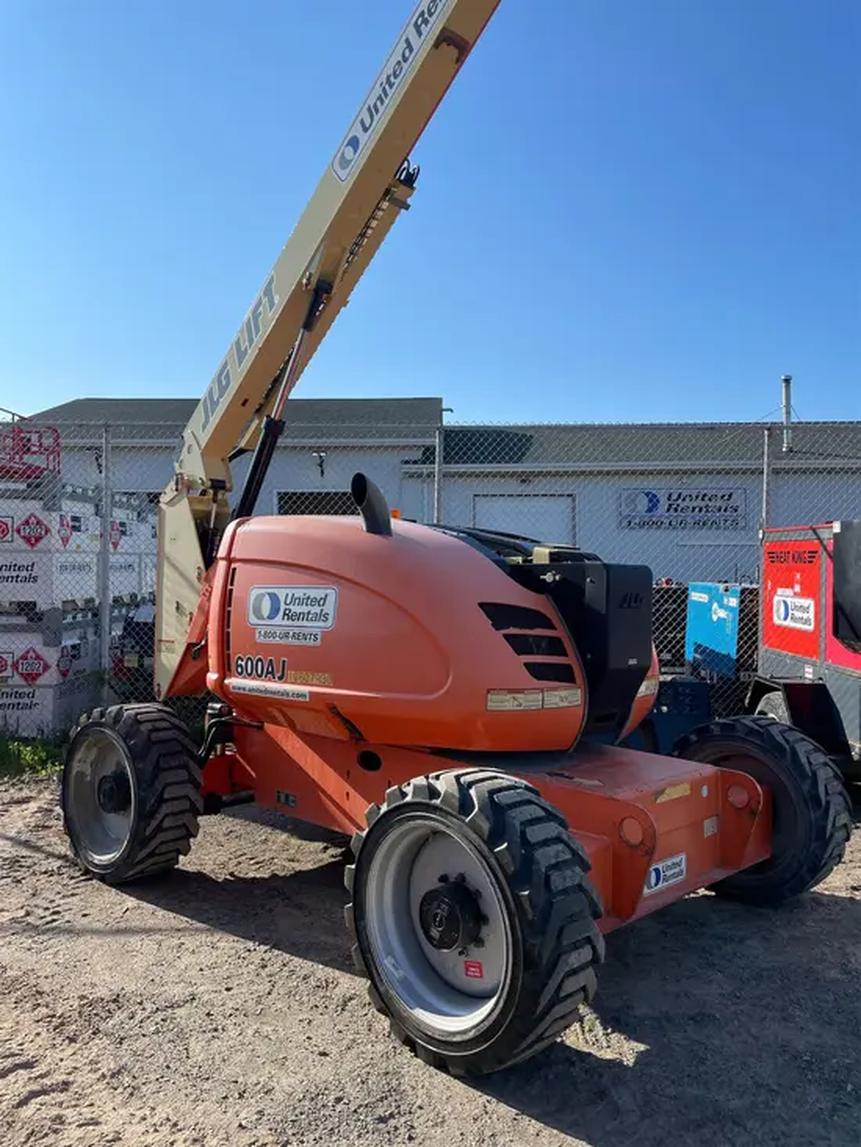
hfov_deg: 53.1
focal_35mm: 26
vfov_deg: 67.3
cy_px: 574
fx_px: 862
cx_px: 430
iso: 32
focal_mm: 4.2
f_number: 1.6
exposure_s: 1/3040
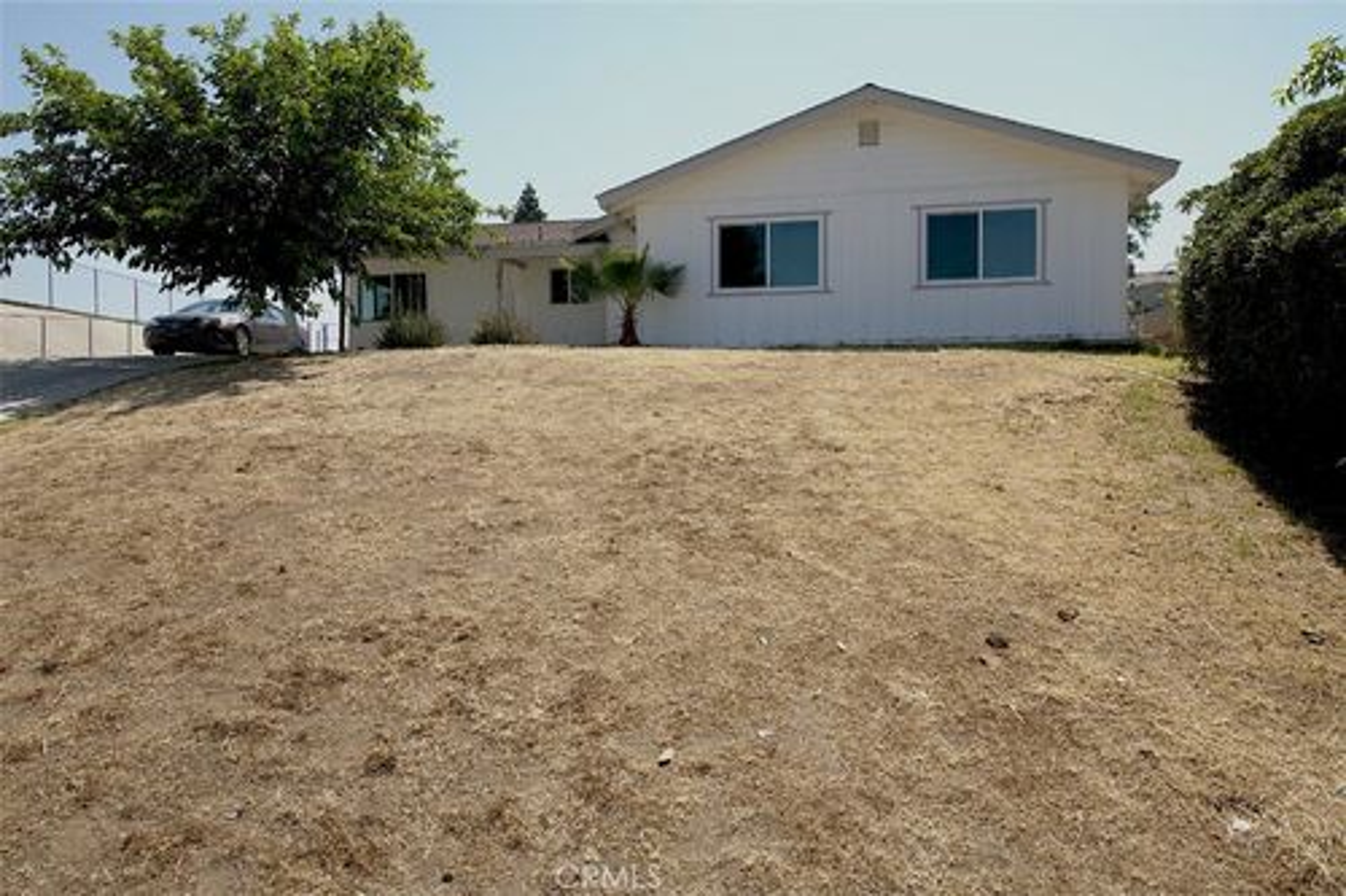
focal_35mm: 24
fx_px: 897
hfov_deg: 73.8
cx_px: 673
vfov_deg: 53.1
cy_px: 448
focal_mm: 24
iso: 64
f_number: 8
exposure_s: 1/320
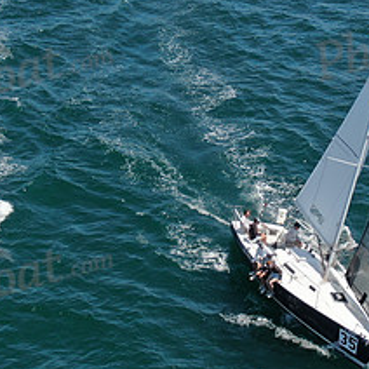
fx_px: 1254
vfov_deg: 16.7
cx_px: 216
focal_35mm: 104
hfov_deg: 16.7
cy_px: 159
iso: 100
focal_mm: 7.39
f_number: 3.6
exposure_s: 1/800
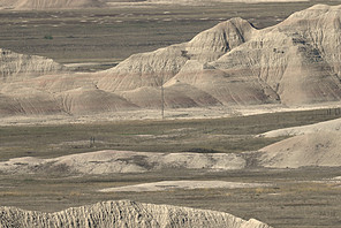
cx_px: 177
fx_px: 11141
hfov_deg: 1.8
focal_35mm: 1175
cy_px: 112
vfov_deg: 1.2
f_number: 6.3
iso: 200
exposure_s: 1/640
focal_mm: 600
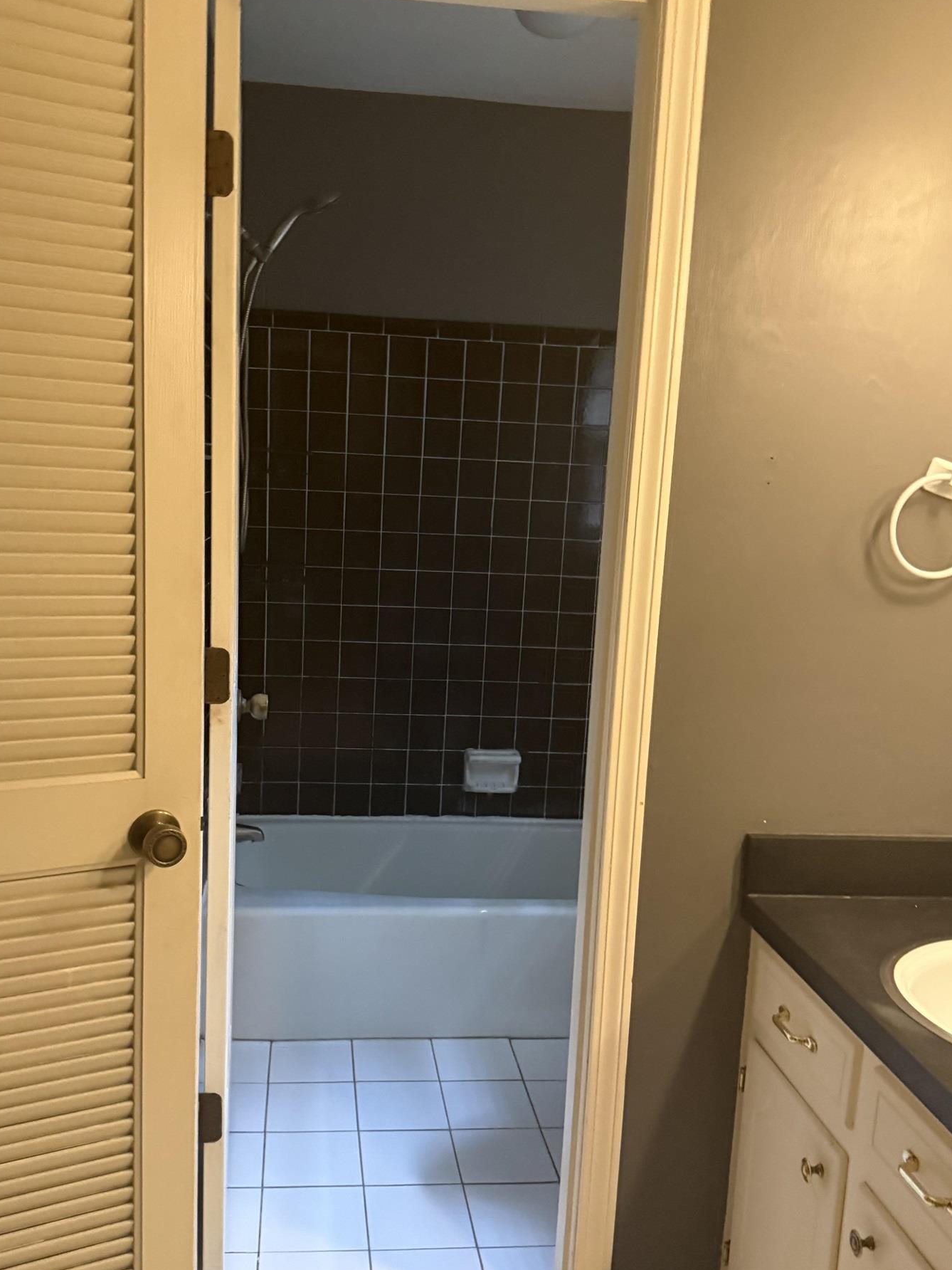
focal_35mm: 31
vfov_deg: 58.3
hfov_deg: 45.3
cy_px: 675
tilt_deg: -7.0
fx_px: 1137
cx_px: 414
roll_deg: -0.5
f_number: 1.78
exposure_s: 1/60
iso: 800
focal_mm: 6.76
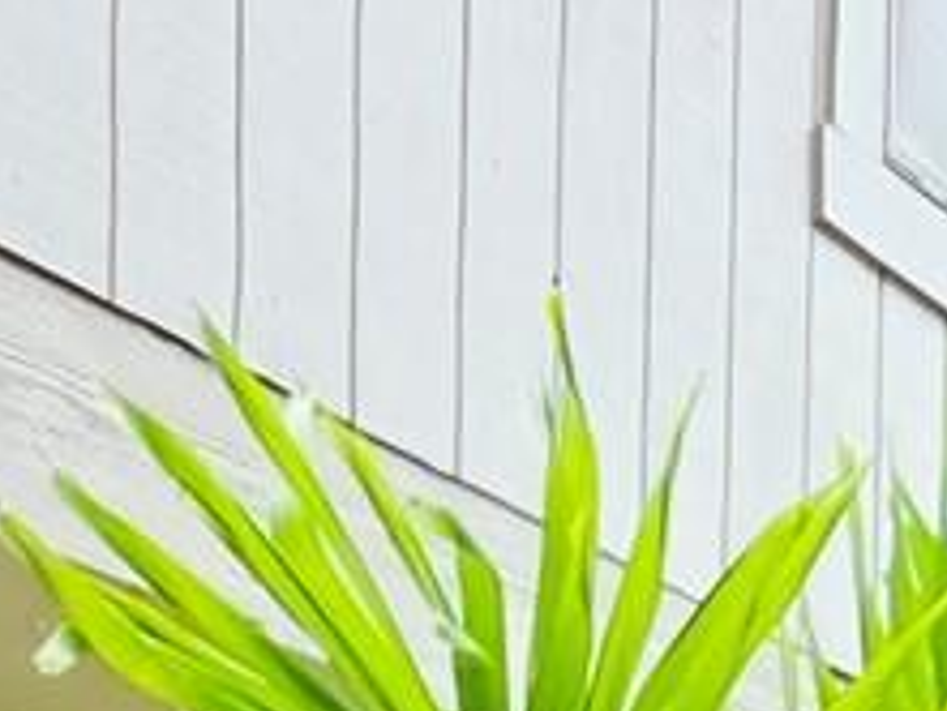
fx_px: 2573
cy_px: 1735
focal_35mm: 94
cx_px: 403
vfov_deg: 12.3
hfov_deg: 20.8
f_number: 1.9
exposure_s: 1/590
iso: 40
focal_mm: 2.2
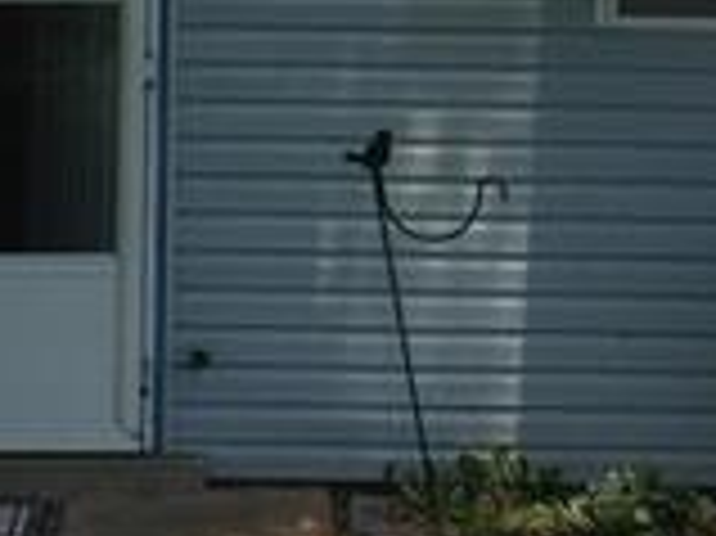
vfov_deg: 10.0
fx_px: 2914
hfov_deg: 13.9
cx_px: 167
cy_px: -374
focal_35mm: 141
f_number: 2.4
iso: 50
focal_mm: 4.28
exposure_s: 1/1227
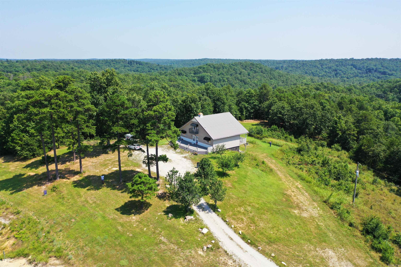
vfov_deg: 46.4
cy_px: 134
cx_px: 200
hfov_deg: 65.5
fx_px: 312
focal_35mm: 28
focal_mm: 10.26
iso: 100
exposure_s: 1/1250
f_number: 2.8
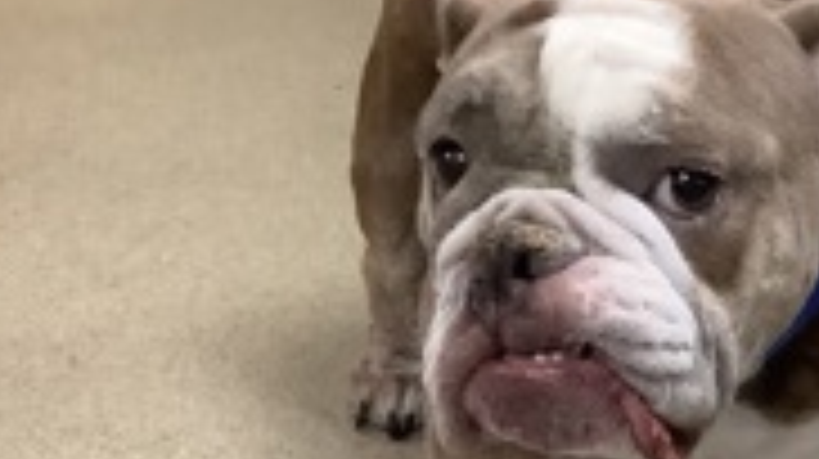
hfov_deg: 27.0
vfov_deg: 15.0
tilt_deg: -32.1
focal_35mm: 78
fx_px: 1692
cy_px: 513
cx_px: 569
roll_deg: -4.2
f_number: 2.4
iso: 250
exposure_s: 1/50
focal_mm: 3.3
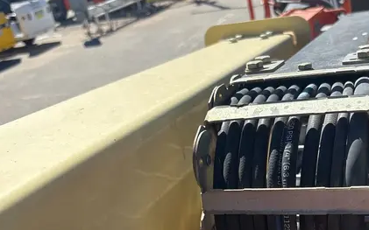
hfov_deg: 41.5
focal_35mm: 48
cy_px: 190
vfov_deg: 26.3
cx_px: 231
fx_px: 483
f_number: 1.6
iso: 50
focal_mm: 5.96
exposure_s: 1/2513
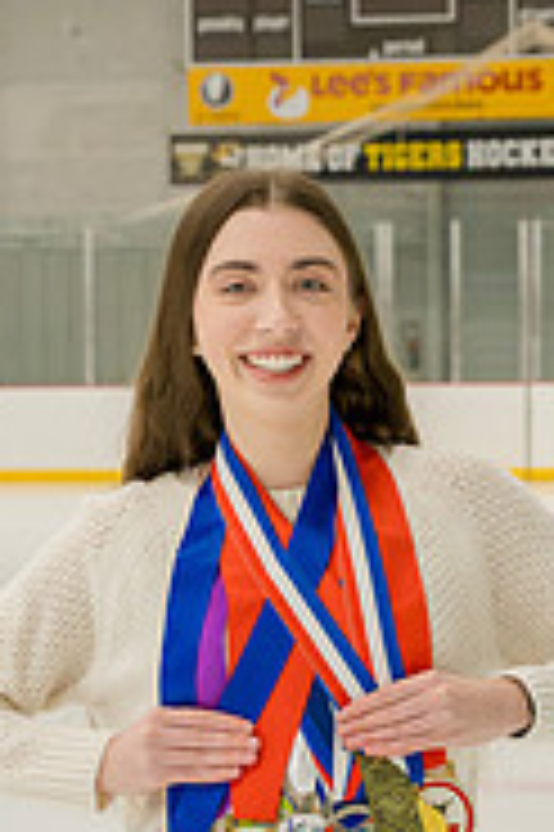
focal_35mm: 173
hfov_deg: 7.9
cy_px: 526
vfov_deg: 11.9
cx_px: 257
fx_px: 4001
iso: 3200
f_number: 8
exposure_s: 1/250
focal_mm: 71
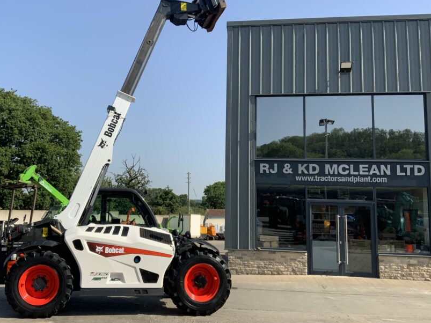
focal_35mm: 37
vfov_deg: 38.6
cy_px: 150
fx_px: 461
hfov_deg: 49.9
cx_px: 178
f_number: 1.8
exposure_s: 1/1786
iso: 16
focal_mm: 3
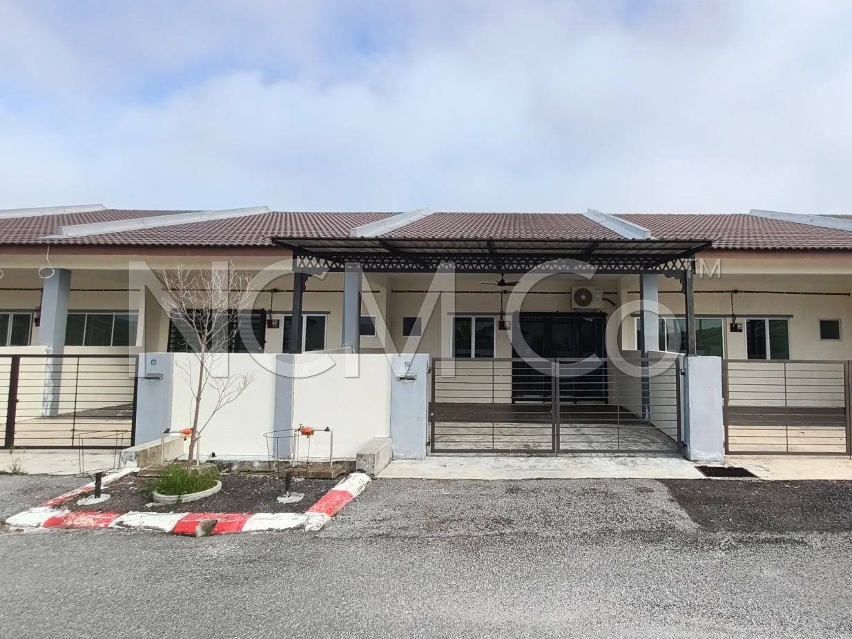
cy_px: 320
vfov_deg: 81.8
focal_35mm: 15
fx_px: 369
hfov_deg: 98.2
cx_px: 426
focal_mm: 1.67
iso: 50
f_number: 2.2
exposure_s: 1/794
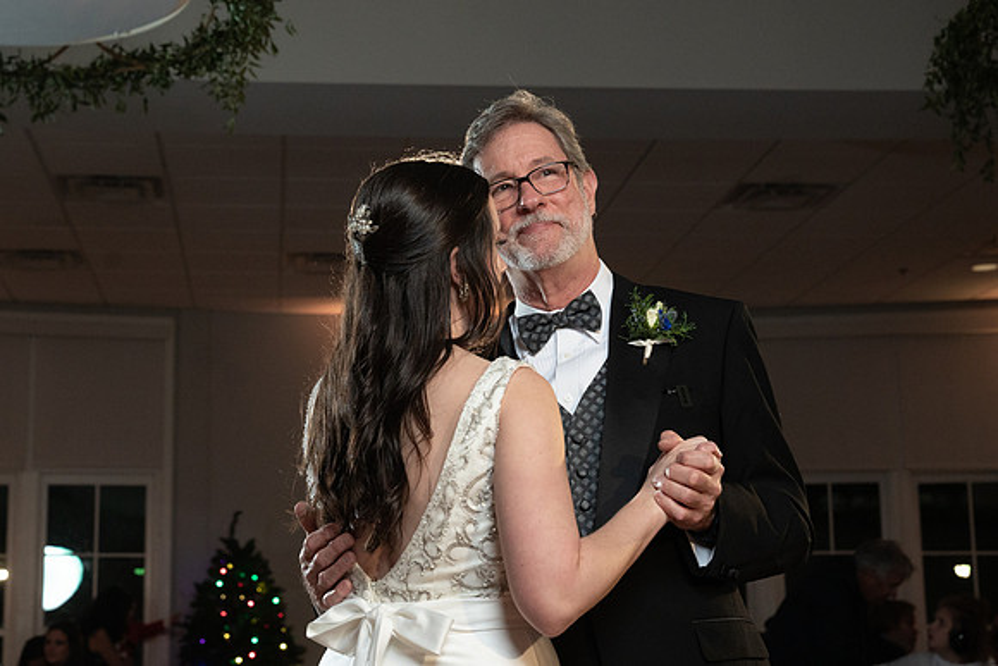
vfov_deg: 20.0
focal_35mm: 68
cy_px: 384
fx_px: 1892
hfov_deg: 29.5
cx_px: 412
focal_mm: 57
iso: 2000
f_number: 5.6
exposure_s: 1/200
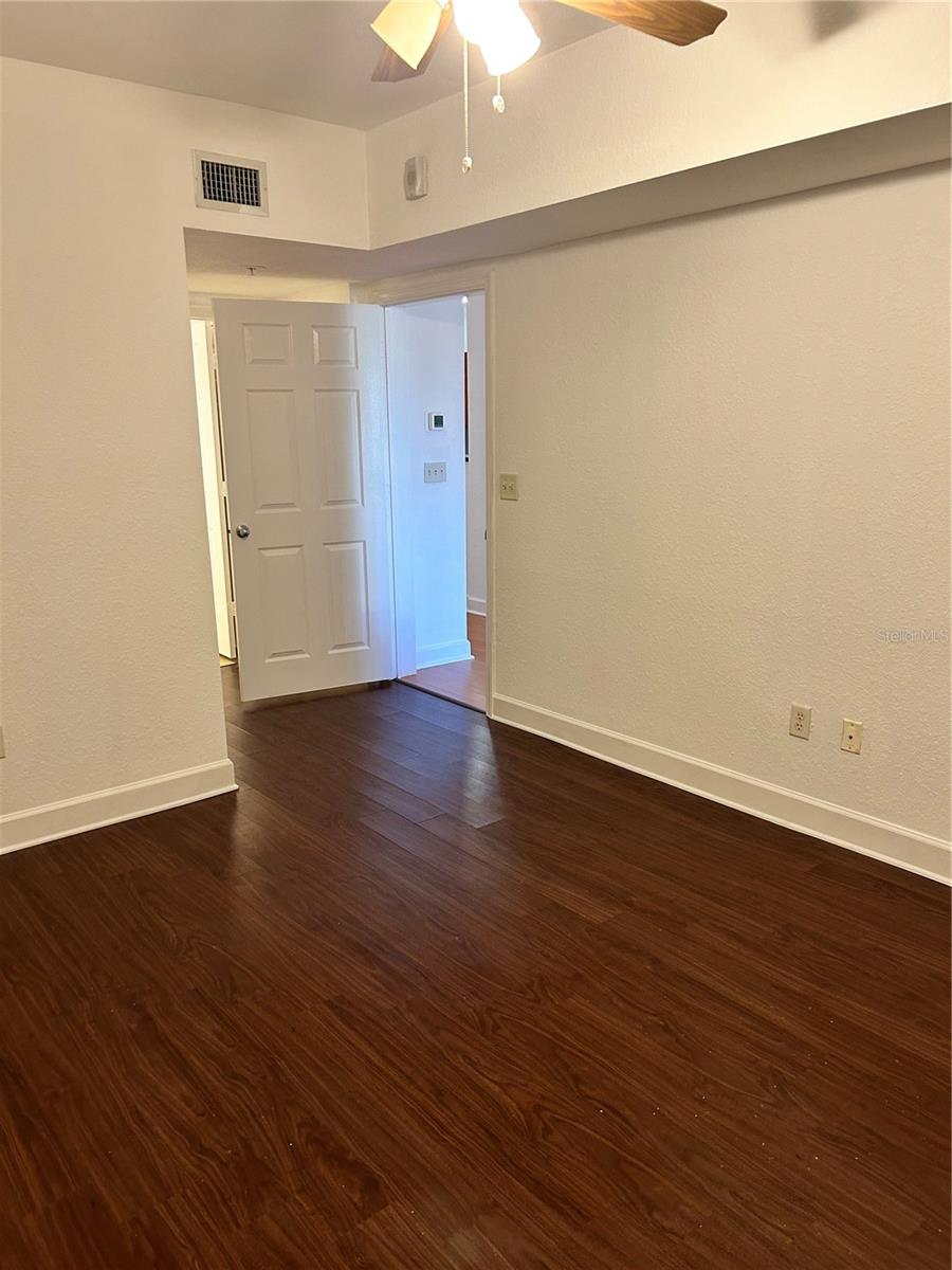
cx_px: 476
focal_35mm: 26
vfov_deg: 67.3
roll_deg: +0.5
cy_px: 635
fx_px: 953
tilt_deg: -11.8
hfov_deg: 53.1
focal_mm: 5.7
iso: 160
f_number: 1.5
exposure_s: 1/60
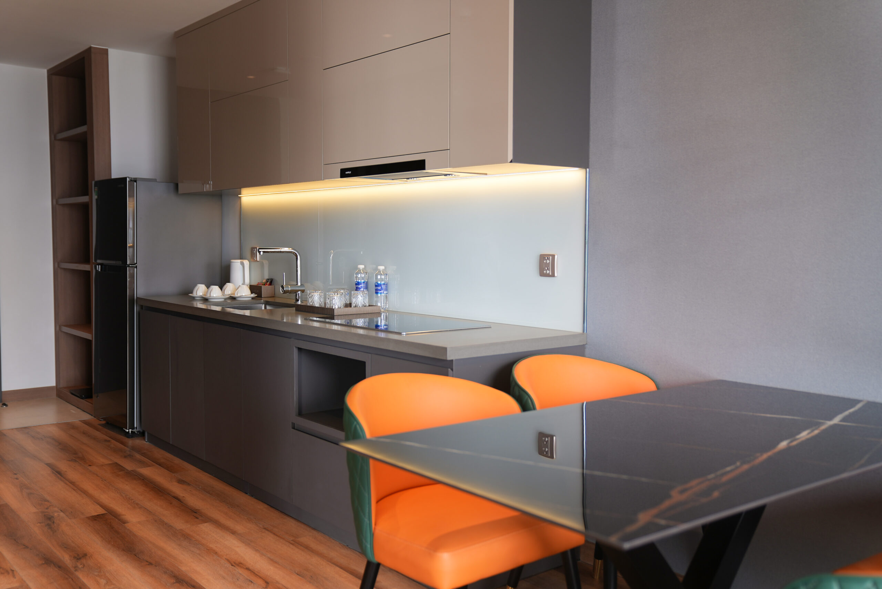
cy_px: 294
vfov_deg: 38.9
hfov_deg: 55.8
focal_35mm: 34
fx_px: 833
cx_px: 441
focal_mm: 34
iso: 80
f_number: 2.8
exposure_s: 1/40
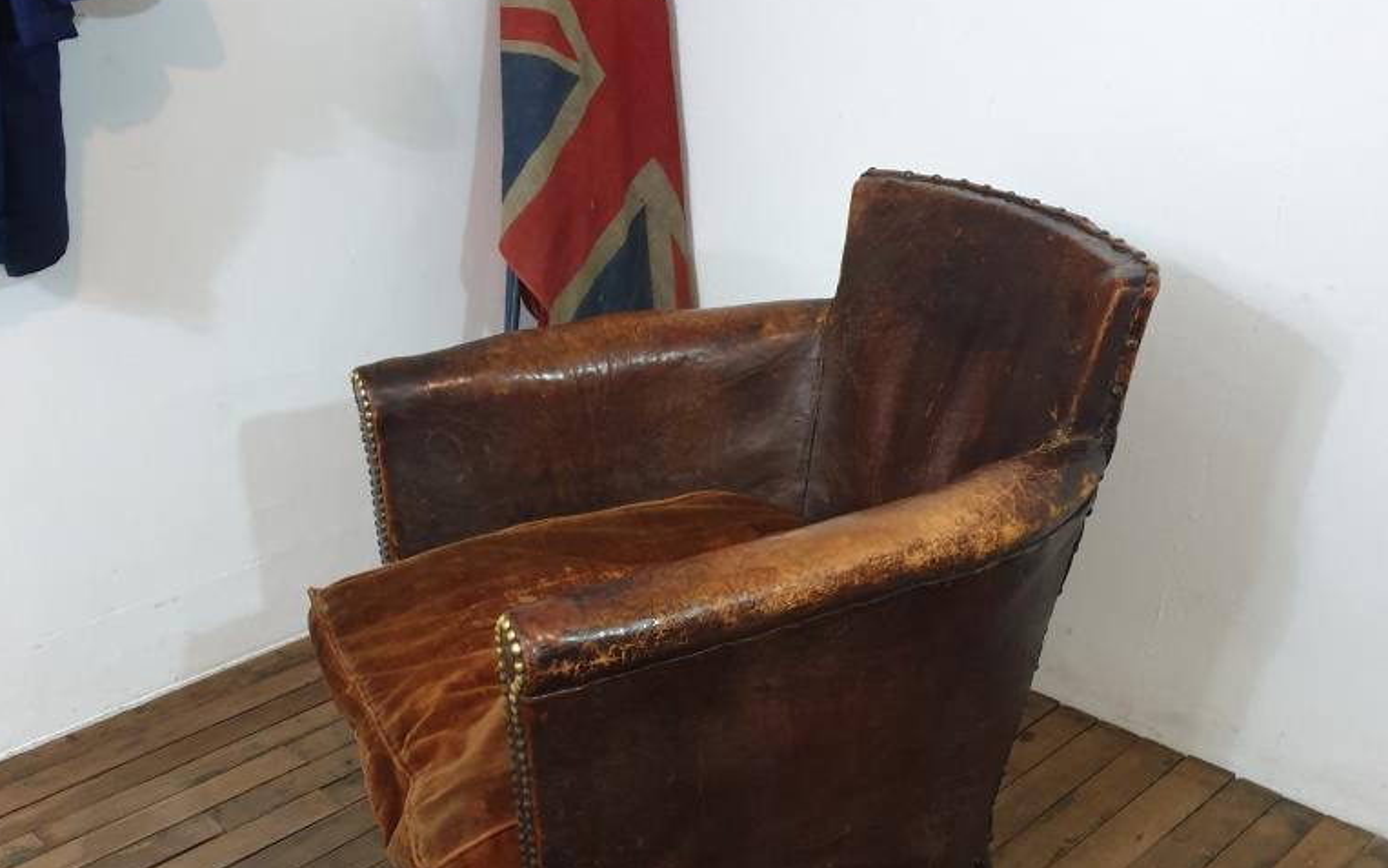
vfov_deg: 33.8
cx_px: 693
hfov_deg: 52.7
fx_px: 1400
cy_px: 642
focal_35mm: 37
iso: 320
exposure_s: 1/20
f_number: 1.5
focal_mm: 4.3
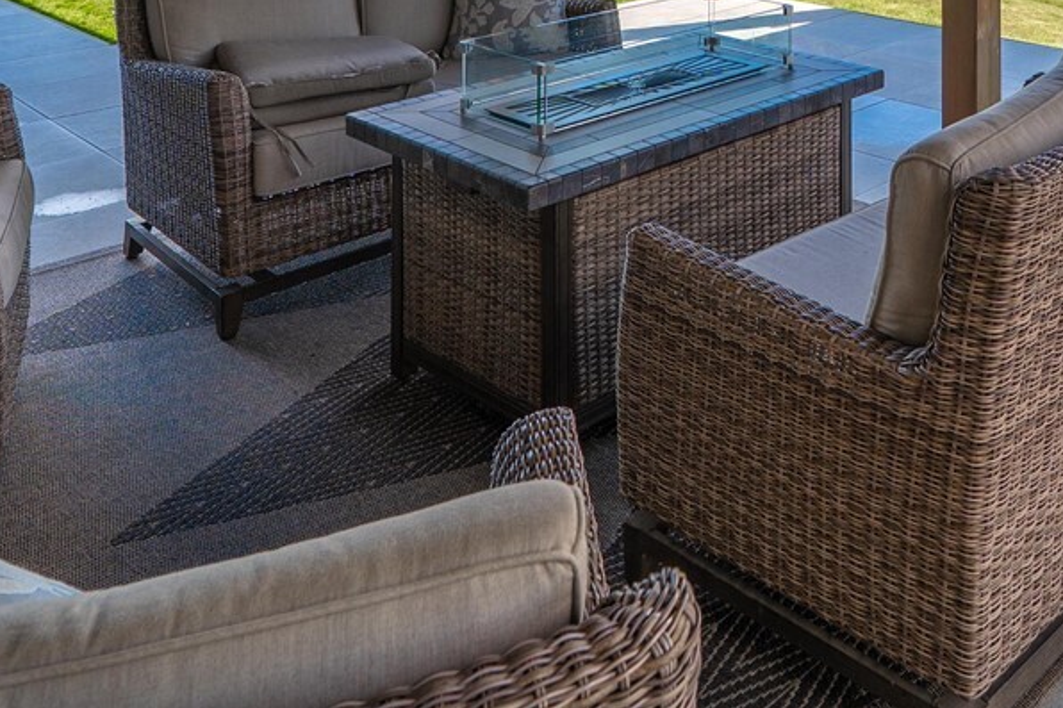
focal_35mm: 37
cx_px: 871
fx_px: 1092
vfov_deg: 27.5
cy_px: -292
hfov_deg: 48.5
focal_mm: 13
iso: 100
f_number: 7.1
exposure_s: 1/50
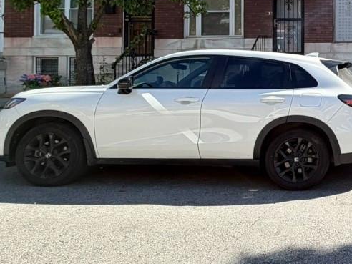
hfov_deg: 36.5
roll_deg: +1.0
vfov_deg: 34.1
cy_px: 55
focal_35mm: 41
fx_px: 417
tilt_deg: +3.6
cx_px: 412
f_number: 2.2
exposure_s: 1/502
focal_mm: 2.22
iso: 50
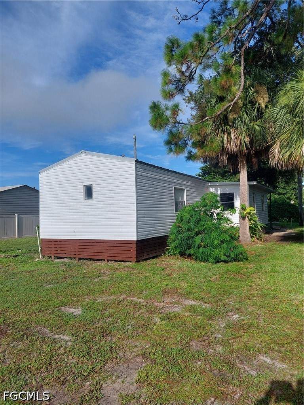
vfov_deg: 71.6
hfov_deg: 56.8
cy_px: 202
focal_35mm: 24
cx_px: 152
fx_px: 281
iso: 40
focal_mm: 5.23
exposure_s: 1/2113
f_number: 1.8
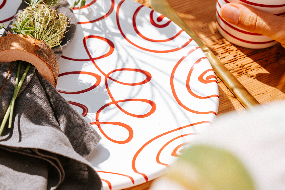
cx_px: 15
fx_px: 1188
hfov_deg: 13.5
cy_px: 11
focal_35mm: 150
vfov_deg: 9.1
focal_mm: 55
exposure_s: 1/640
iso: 100
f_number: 4.5
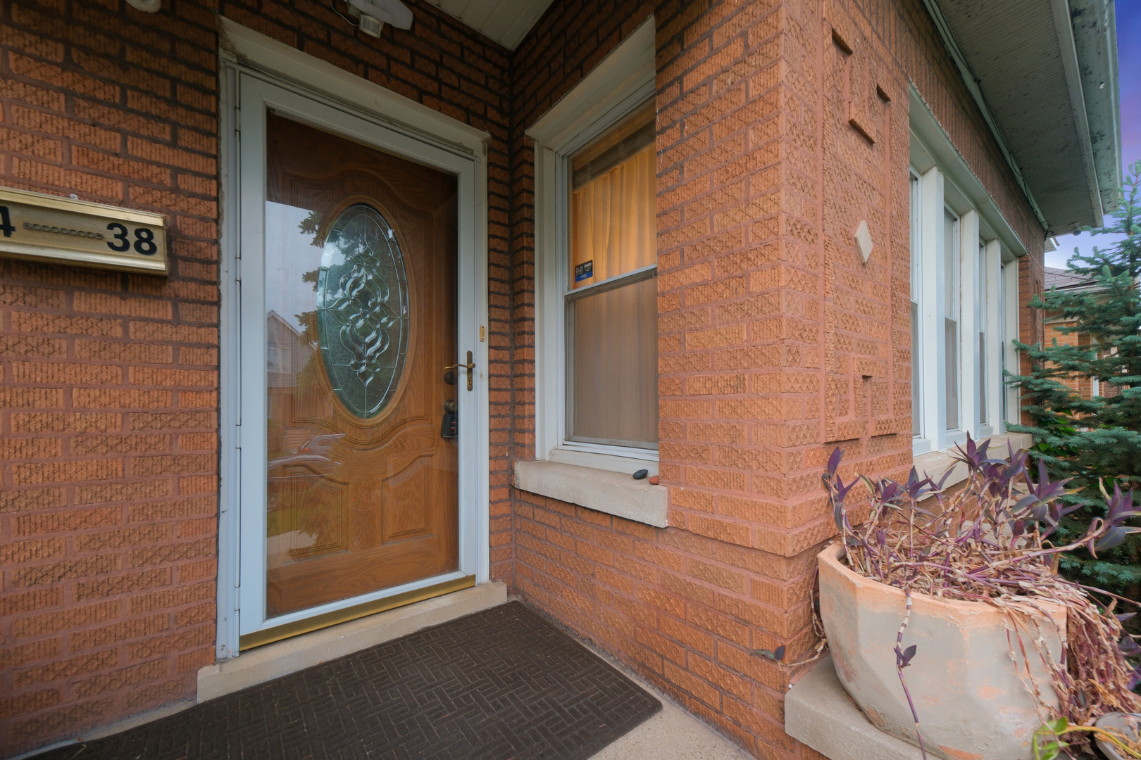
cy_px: 380
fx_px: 412
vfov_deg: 85.4
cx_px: 570
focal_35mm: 13
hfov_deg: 108.3
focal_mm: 8.7
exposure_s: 1/4
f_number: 7.1
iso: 250
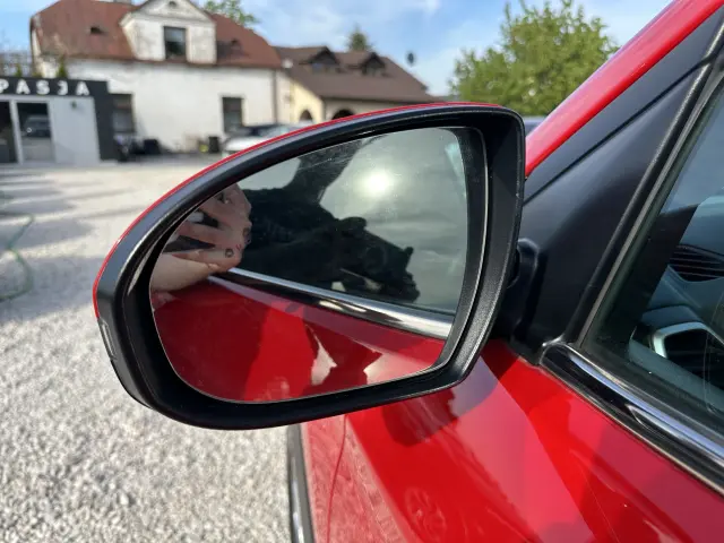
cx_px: 362
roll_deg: -0.6
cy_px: 272
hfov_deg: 71.6
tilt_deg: -14.2
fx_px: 502
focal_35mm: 24
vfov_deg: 56.8
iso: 80
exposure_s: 1/1393
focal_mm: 6.86
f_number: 1.78
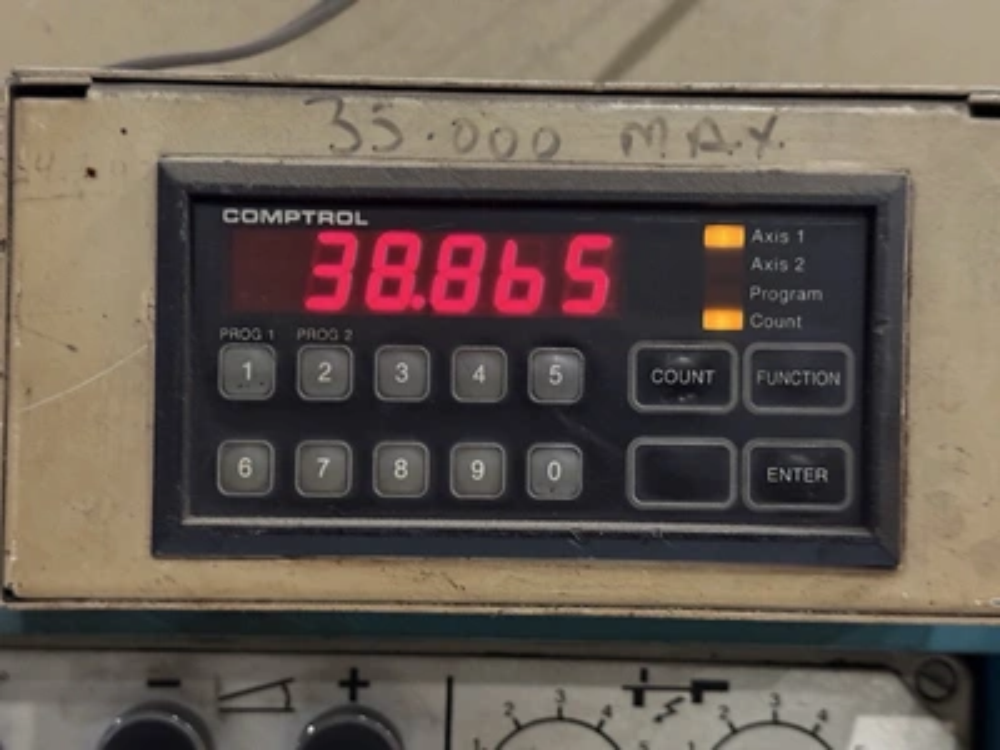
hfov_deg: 39.7
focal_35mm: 48
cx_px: 500
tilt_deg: +0.7
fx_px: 1387
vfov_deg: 30.3
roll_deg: -0.5
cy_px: 375
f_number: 1.78
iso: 640
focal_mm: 6.76
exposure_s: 1/21
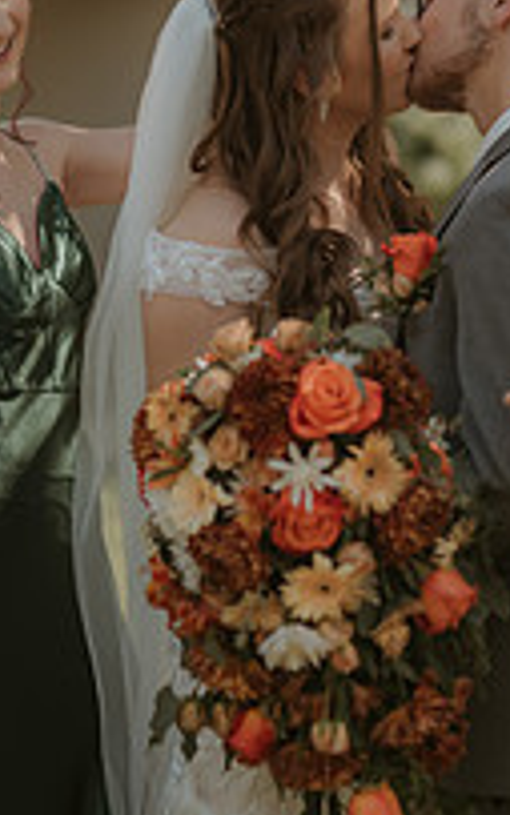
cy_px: 209
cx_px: 434
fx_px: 2511
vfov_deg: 18.3
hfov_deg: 11.5
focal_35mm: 113
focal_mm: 50
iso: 640
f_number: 1.8
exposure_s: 1/6400
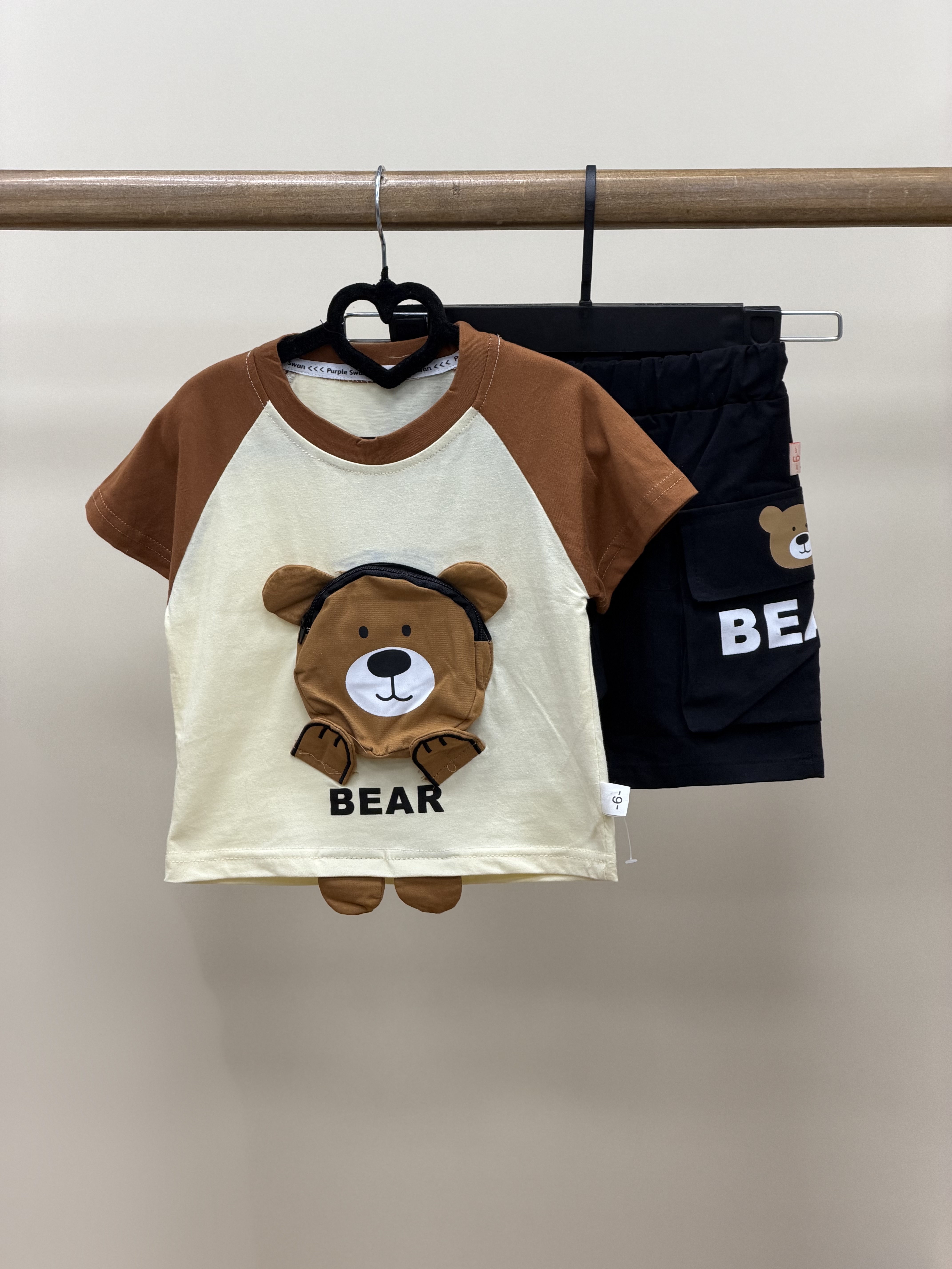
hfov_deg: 14.8
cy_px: 634
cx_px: 476
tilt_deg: -7.8
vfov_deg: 19.6
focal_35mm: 100
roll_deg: +0.5
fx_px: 3667
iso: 125
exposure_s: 1/100
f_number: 2.8
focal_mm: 16.89
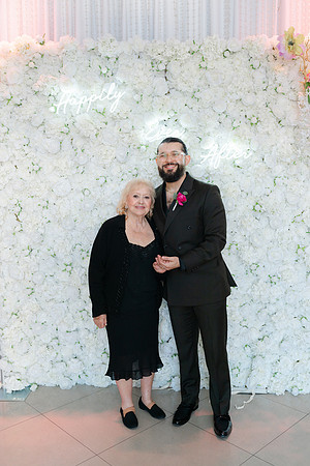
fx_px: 452
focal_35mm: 35
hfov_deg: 37.9
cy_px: 233
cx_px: 155
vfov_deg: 54.4
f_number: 4
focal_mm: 35
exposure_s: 1/160
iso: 400
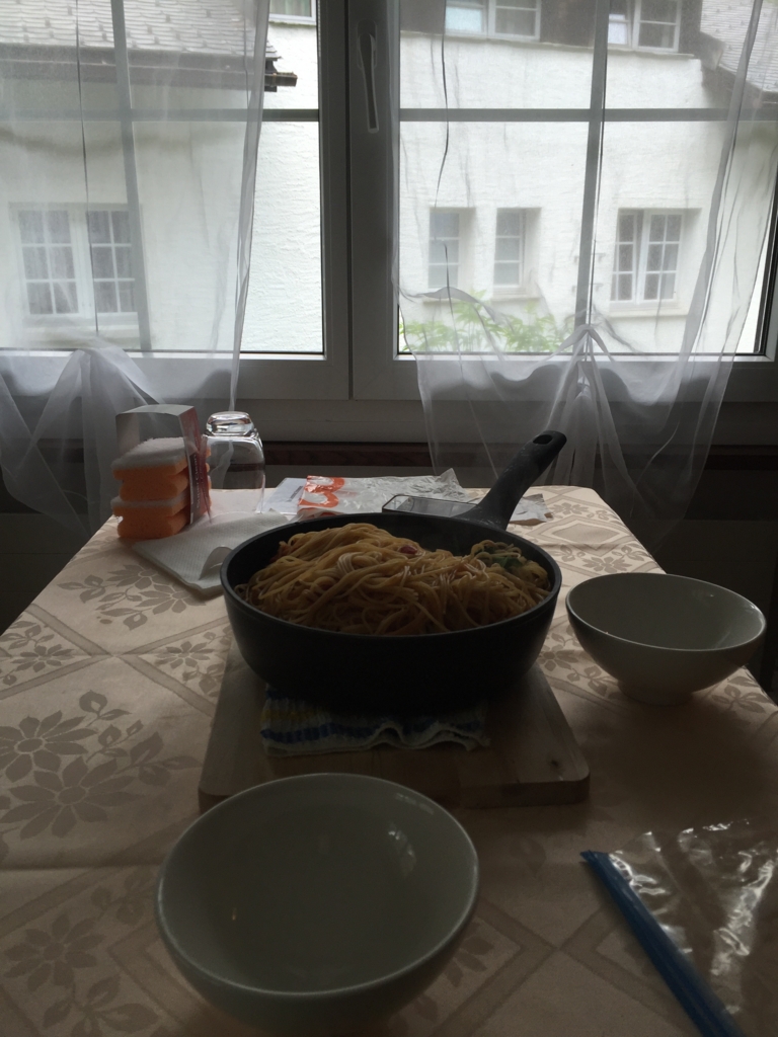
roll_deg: -0.6
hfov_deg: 48.2
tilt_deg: -17.5
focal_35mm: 29
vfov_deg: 61.7
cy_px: 518
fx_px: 869
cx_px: 389
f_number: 2.2
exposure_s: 1/210
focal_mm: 4.15
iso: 32
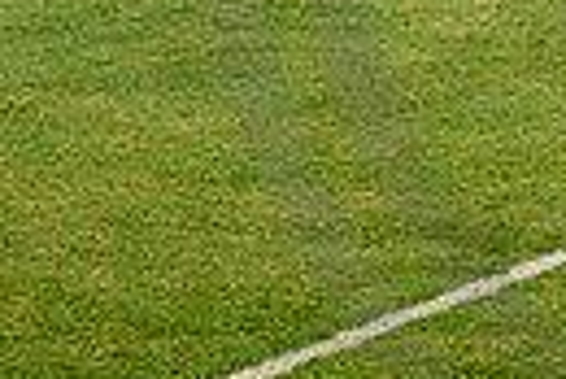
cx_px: 967
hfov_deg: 6.5
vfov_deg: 4.4
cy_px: -133
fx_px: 4927
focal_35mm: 313
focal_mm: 70
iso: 2000
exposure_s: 1/160
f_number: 5.6
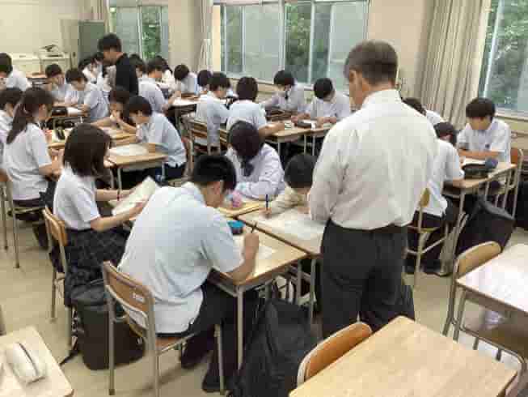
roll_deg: -1.2
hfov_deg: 58.3
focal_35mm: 31
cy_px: 198
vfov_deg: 45.5
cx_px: 264
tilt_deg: -19.6
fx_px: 473
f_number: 2.4
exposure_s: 1/50
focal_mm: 3.3
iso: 64
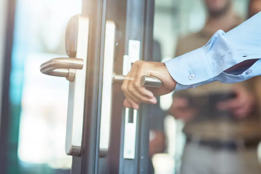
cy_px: 87
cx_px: 130
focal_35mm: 85
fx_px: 616
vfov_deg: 16.1
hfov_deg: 23.9
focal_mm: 85
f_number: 2.2
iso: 200
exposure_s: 1/200
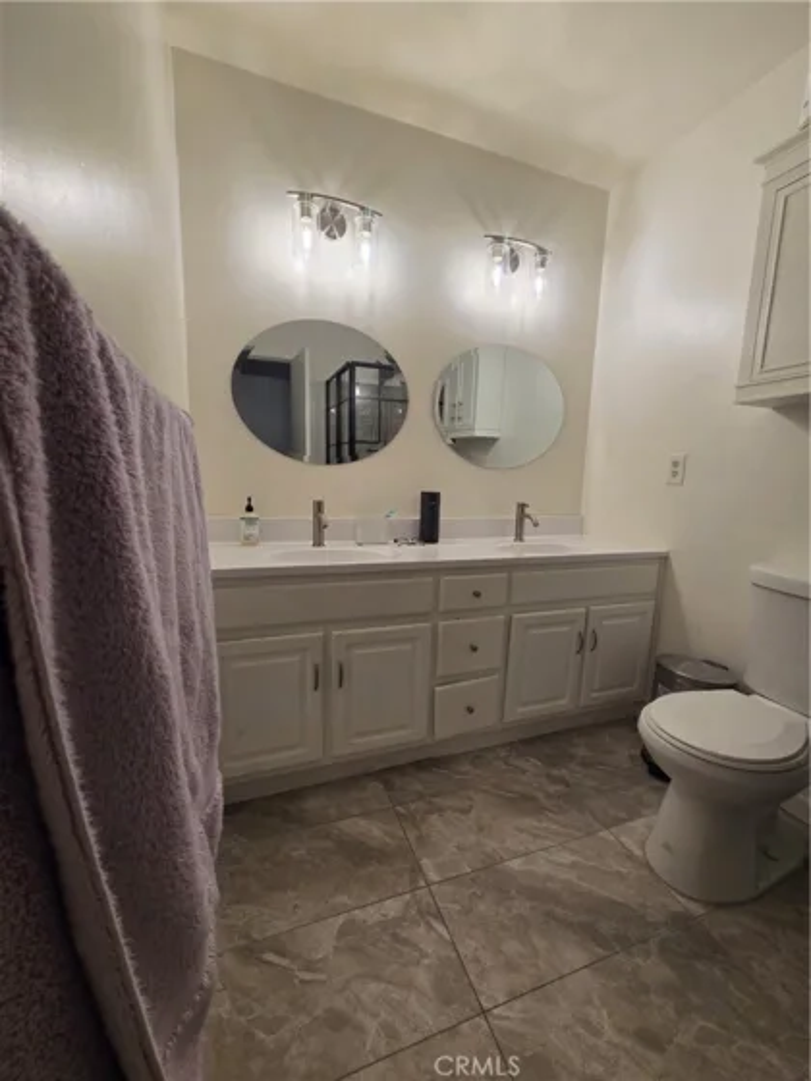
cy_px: 540
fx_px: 406
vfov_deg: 106.2
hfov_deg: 89.9
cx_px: 406
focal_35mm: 13
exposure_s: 1/120
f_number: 2.2
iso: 80
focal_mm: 2.2
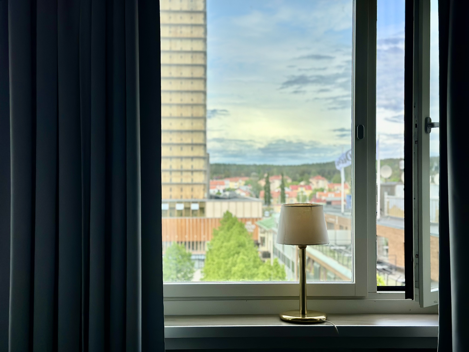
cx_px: 234
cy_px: 176
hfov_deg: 39.7
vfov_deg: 30.3
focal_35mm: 48
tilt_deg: +0.9
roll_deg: +0.4
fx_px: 650
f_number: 1.78
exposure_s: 1/4785
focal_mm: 6.86
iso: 100
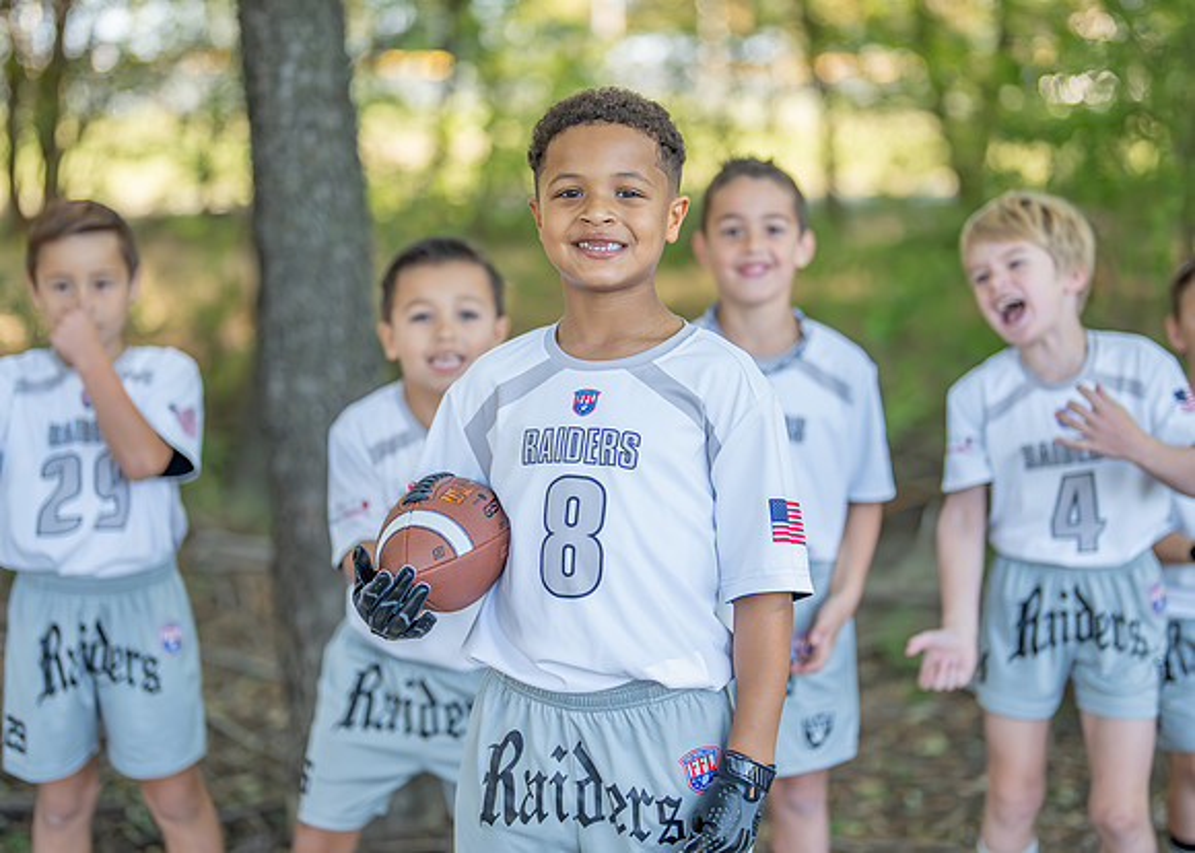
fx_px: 2222
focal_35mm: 65
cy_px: 405
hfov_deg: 30.1
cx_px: 623
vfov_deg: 21.7
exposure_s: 1/5000
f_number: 1.2
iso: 1000
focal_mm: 50
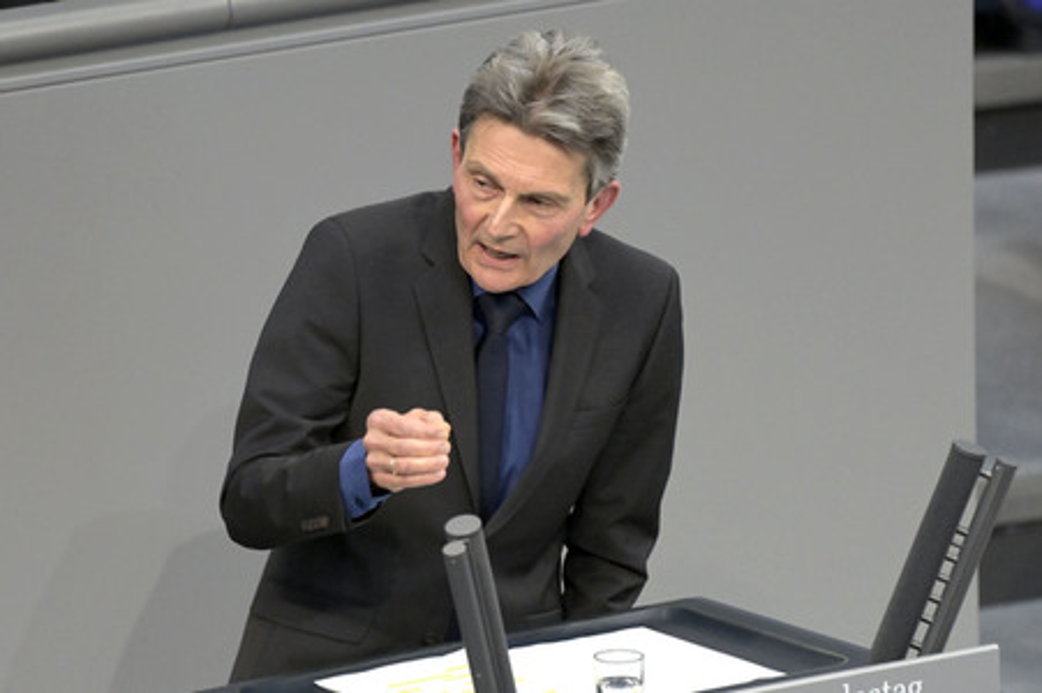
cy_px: 346
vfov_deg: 3.5
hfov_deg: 5.3
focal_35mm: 390
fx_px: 11280
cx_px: 521
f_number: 5.6
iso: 10000
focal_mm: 390
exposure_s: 1/320
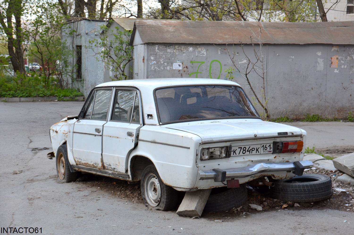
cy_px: 118
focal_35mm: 66
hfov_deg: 30.5
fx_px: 649
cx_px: 177
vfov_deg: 20.6
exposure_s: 1/160
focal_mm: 44
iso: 200
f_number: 6.3
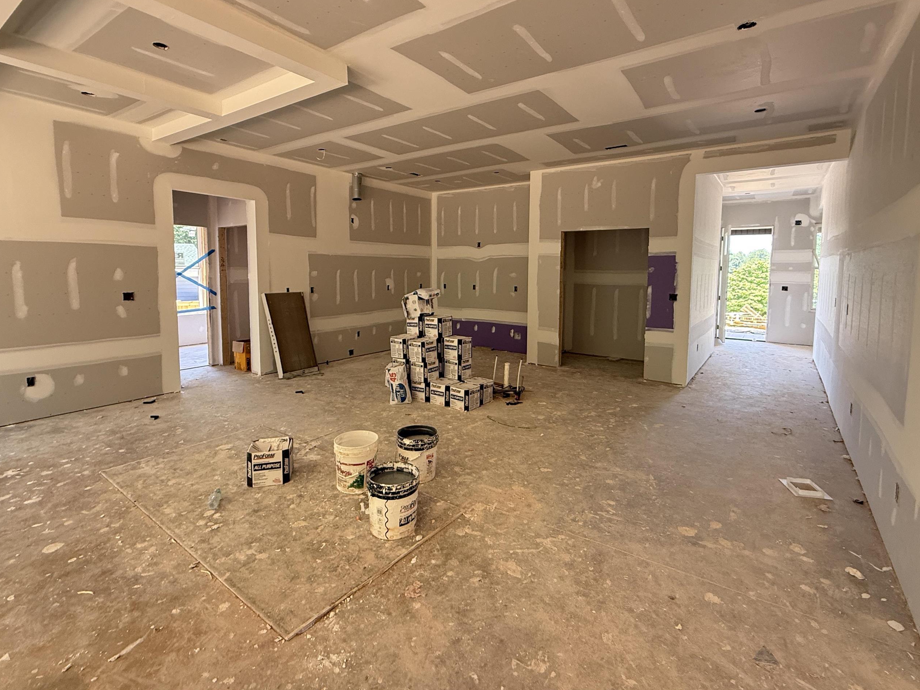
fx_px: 452
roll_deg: -1.6
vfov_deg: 74.4
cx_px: 473
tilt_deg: -3.5
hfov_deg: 91.0
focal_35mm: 17
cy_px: 304
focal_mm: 2.22
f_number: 2.2
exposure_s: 1/99
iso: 250
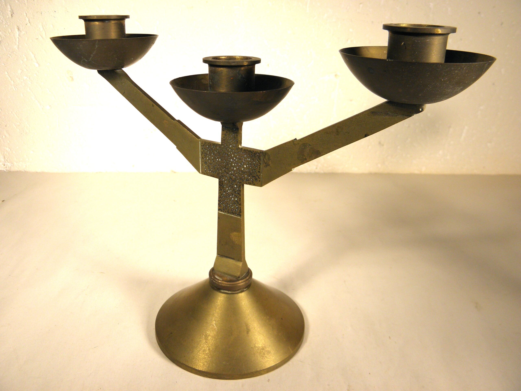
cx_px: 260
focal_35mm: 29
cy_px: 196
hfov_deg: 61.7
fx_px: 436
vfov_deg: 48.2
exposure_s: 1/100
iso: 100
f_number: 3.5
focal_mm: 5.2
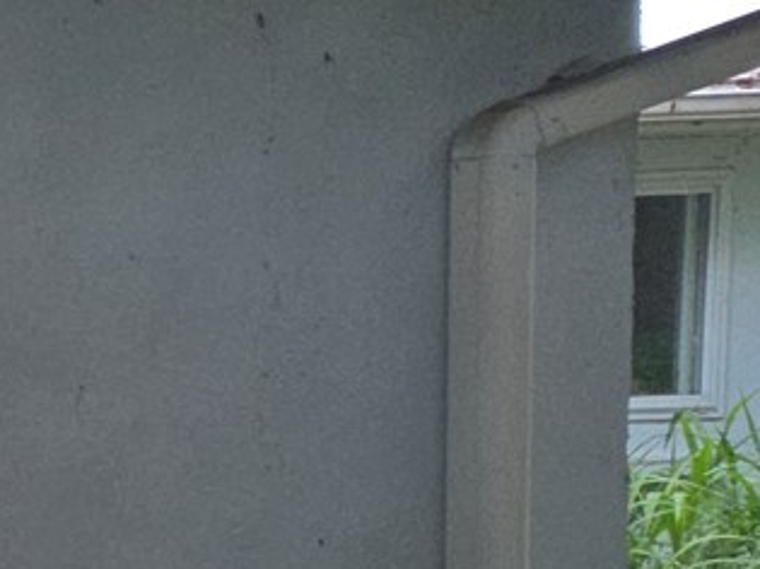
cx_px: -702
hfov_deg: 19.4
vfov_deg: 22.0
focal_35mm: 66
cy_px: 444
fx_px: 1448
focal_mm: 2.2
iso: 50
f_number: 2.2
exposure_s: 1/217
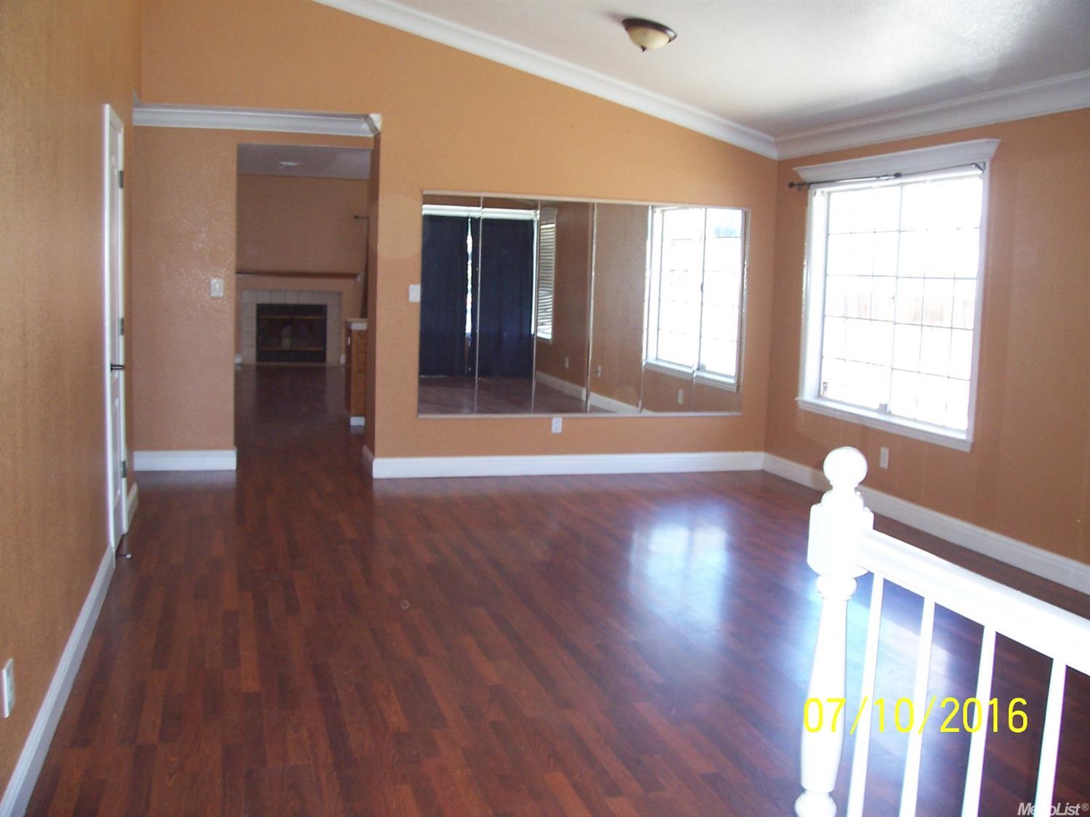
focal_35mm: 34
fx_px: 1070
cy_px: 408
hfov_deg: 54.0
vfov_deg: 41.8
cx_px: 545
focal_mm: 5.6
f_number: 2.7
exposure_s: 1/60
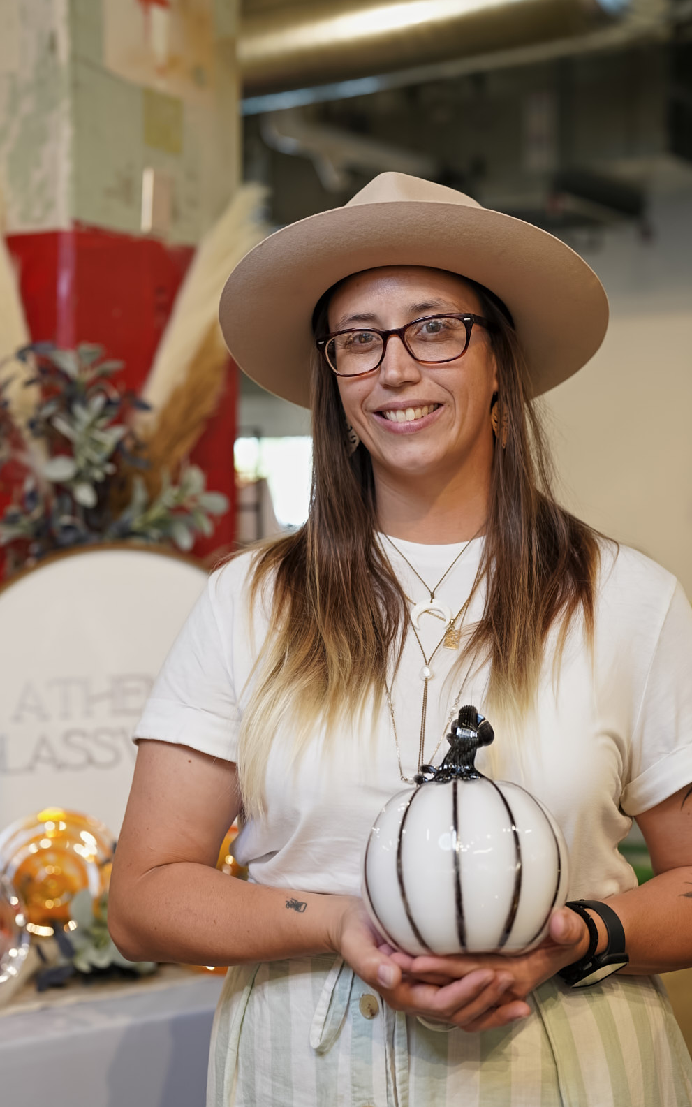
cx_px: 360
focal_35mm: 52
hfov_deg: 24.9
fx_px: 1569
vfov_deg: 38.9
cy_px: 562
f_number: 2.8
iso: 640
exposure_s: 1/100
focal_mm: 50
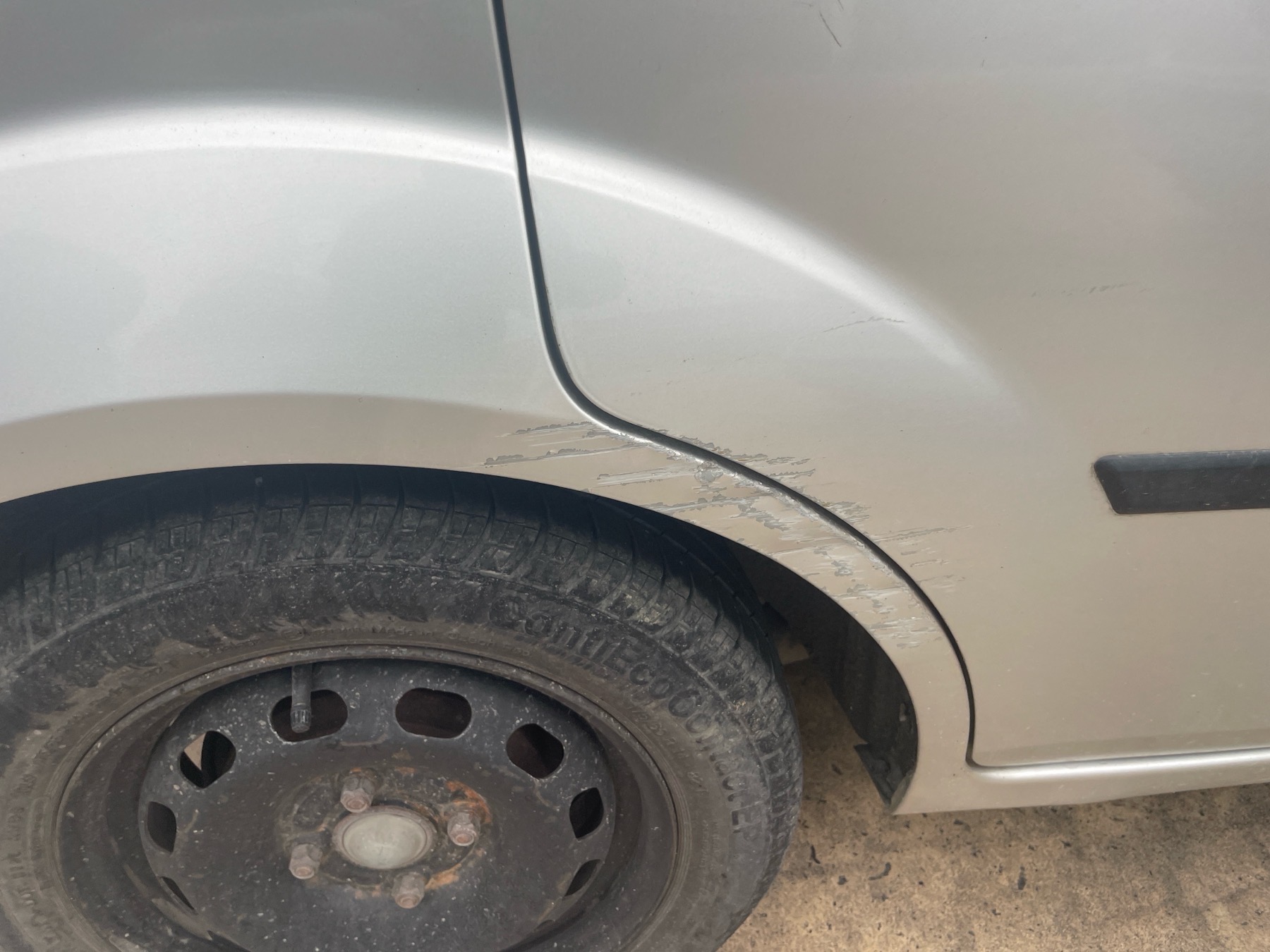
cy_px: 476
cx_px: 635
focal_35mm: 26
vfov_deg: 53.1
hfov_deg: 67.3
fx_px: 954
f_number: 1.6
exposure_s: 1/450
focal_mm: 4.2
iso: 32
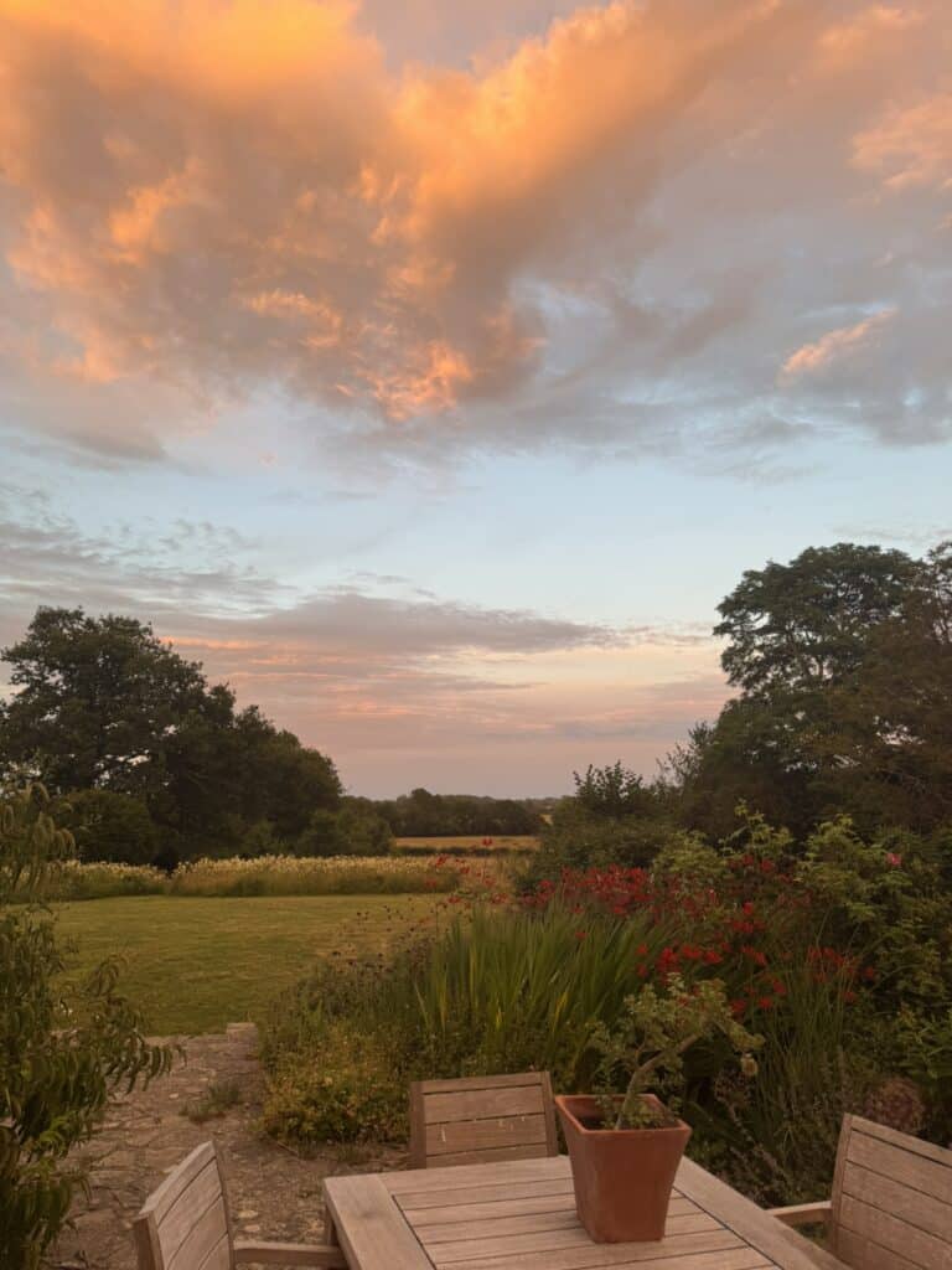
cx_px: 476
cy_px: 635
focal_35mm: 24
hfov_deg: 56.8
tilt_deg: +11.4
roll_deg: +0.4
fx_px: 880
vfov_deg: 71.6
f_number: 1.78
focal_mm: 6.76
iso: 50
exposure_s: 1/139
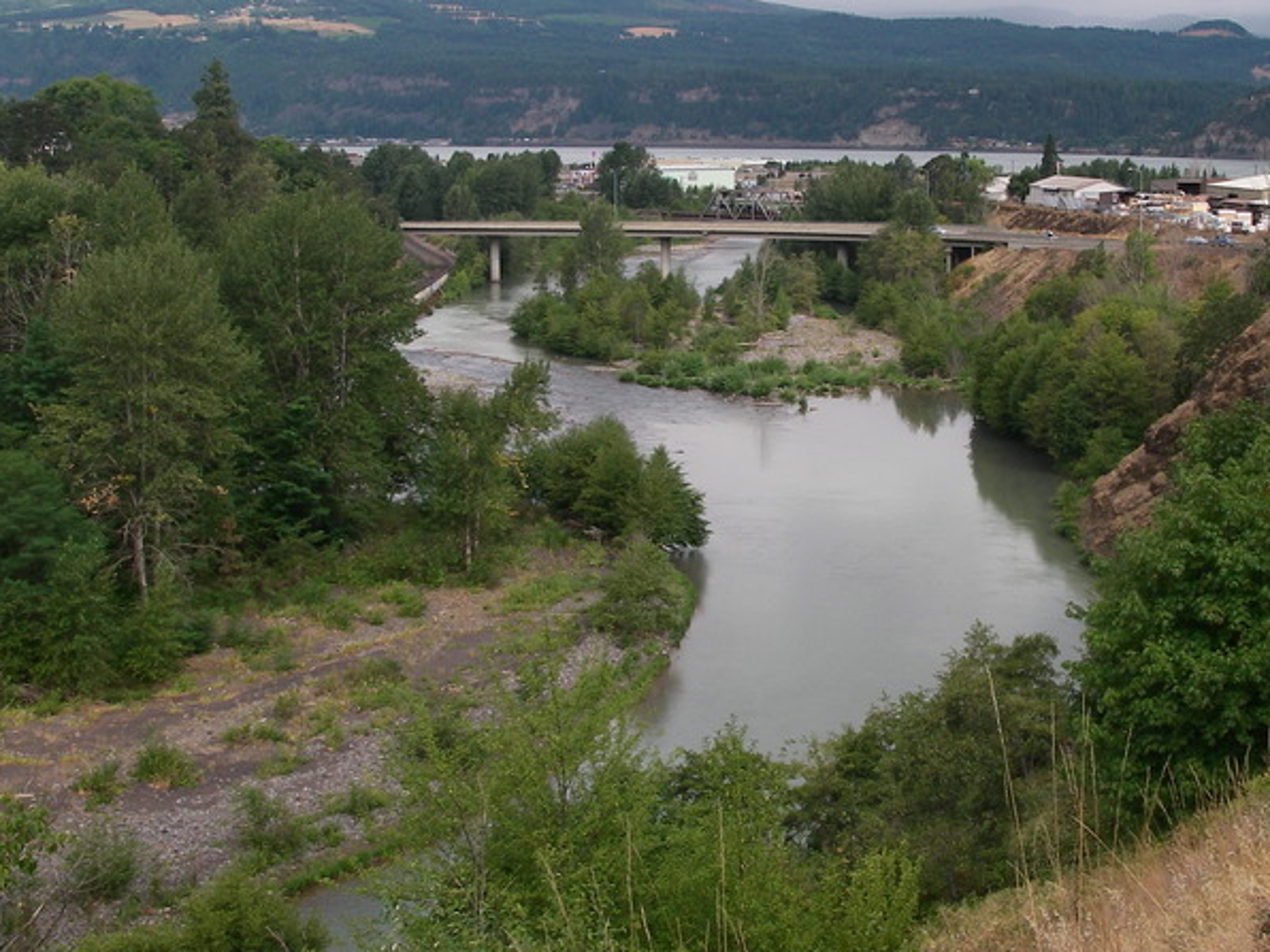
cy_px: 347
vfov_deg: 28.4
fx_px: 1871
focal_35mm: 51
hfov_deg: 37.3
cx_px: 776
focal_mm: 6.3
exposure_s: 1/100
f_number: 6.6
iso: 64
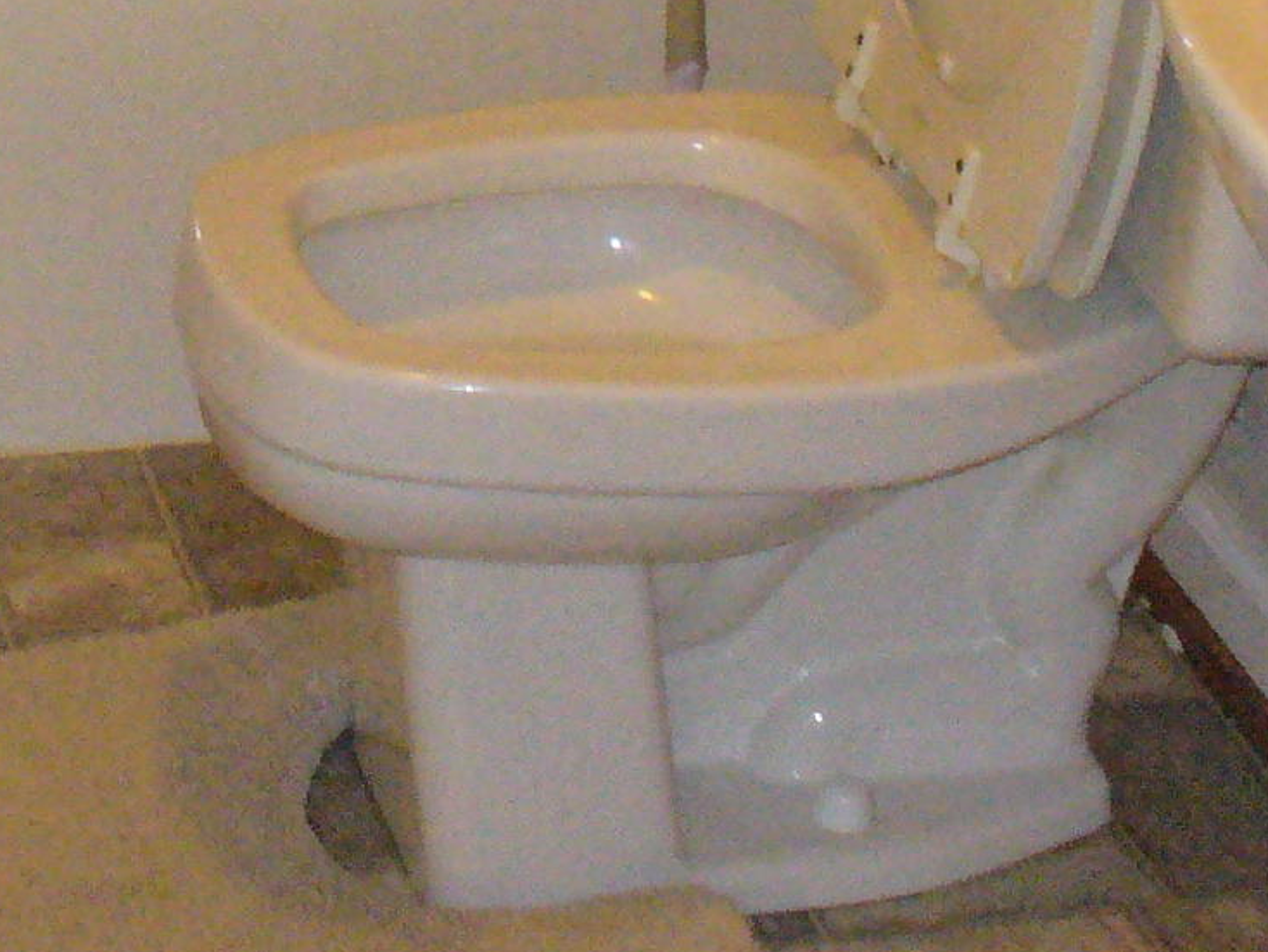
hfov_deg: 14.8
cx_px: -187
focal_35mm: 129
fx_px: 4727
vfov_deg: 10.9
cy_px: -667
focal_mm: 6.1
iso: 400
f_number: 2.8
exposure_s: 1/30
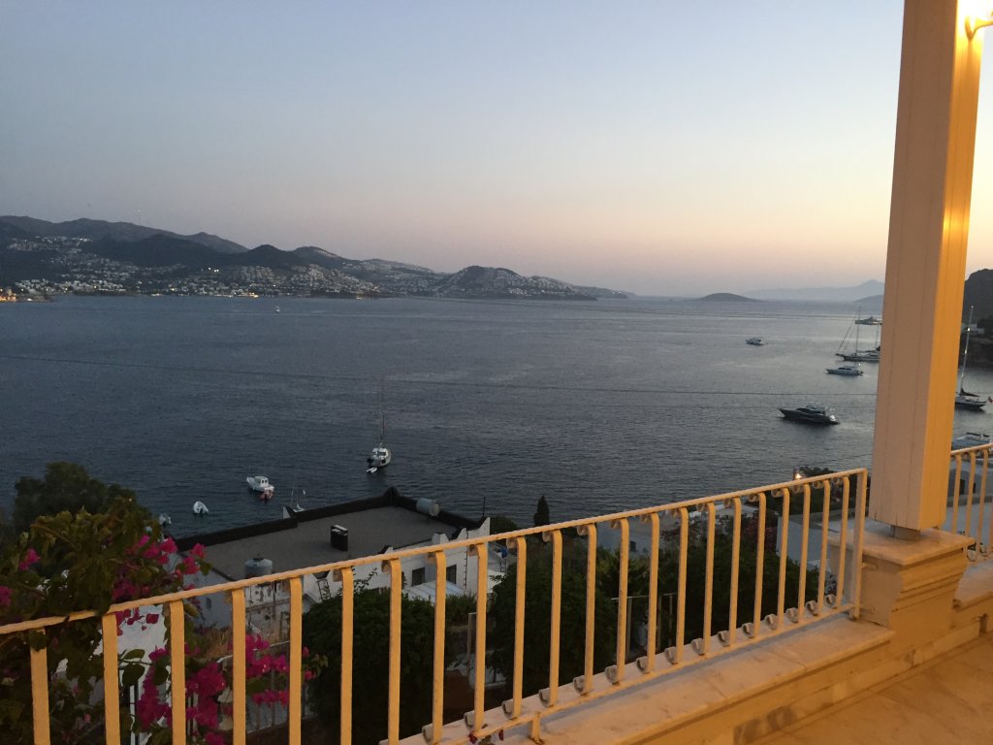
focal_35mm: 29
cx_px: 496
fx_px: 832
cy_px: 372
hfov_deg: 61.7
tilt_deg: -6.6
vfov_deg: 48.2
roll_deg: -3.4
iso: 125
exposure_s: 1/33
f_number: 2.2
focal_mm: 4.15
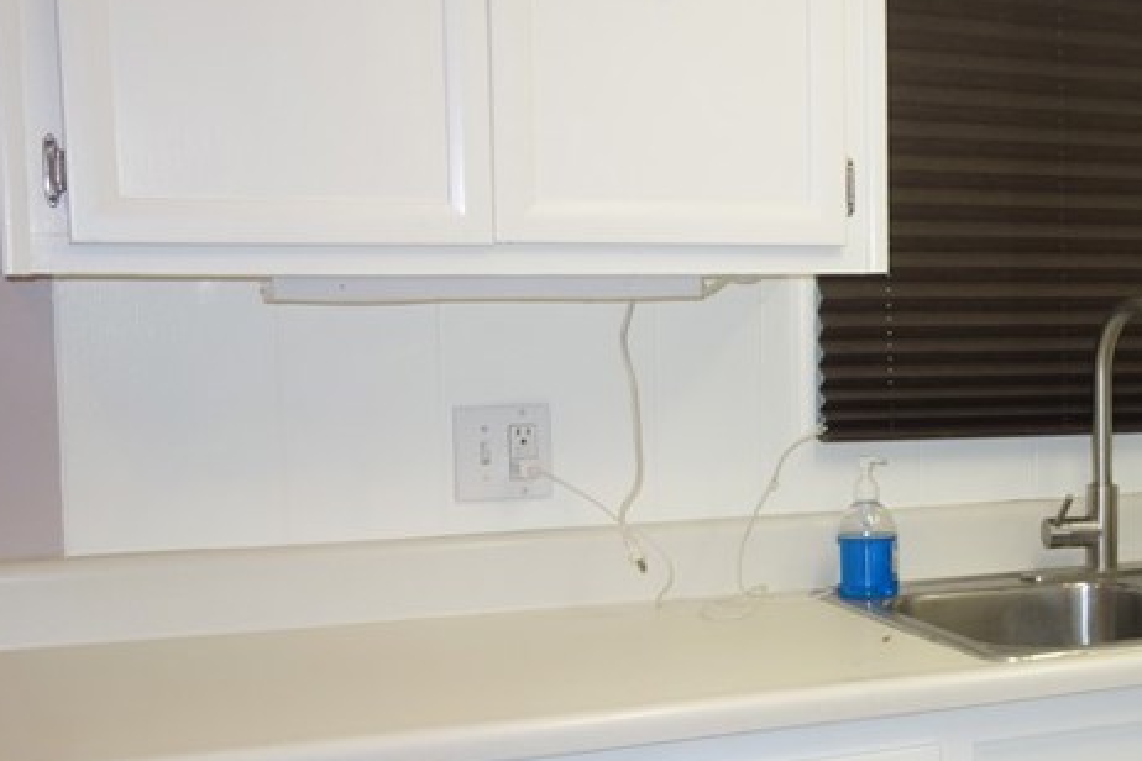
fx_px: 1967
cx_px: 1117
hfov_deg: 30.3
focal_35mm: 62
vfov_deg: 21.9
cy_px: 476
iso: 125
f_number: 2.2
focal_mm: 10.4
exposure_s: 1/100
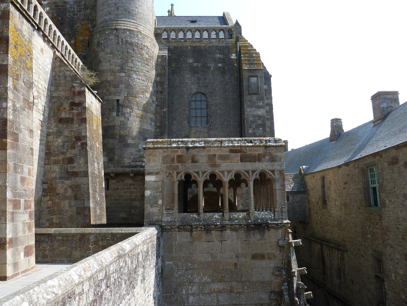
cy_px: 153
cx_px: 204
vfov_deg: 54.9
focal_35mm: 25
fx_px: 294
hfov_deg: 69.4
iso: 80
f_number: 4
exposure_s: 1/250
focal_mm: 4.1
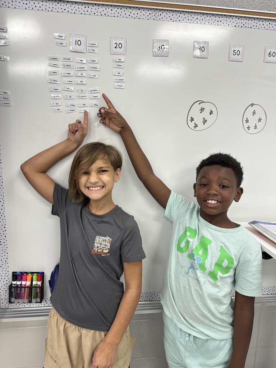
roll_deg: -1.7
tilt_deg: -9.1
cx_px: 138
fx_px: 255
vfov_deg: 71.6
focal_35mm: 24
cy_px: 184
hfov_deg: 56.8
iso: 160
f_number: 1.78
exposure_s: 1/60
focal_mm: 6.86
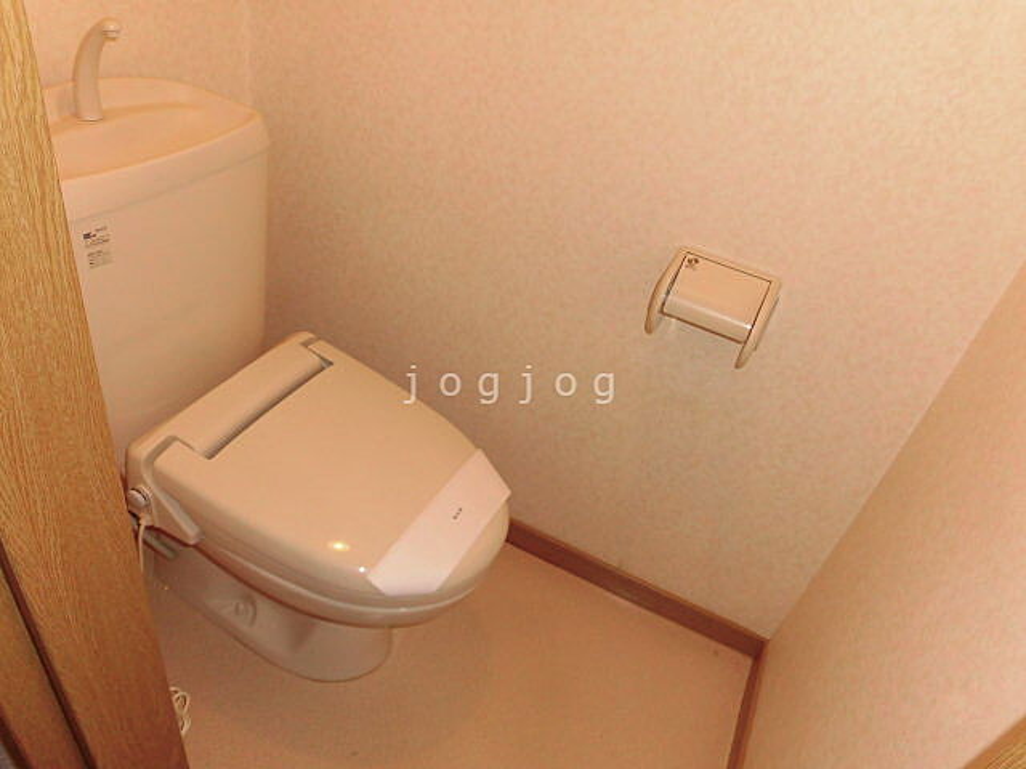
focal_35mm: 24
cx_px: 513
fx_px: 711
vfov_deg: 56.8
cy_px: 384
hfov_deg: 71.6
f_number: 3.1
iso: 100
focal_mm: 4.3
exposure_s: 1/30
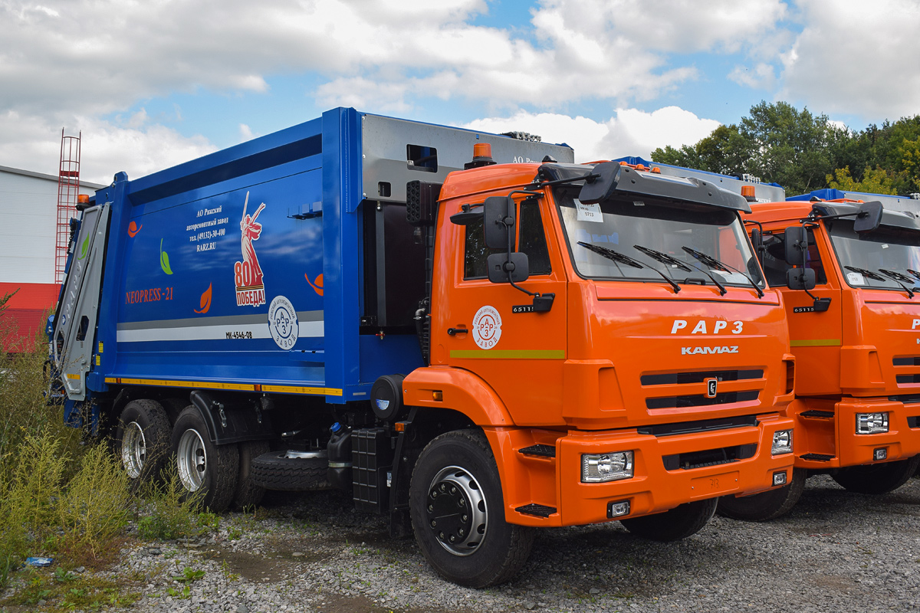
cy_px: 306
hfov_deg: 55.1
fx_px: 882
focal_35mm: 34
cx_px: 460
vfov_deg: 38.4
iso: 200
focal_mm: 23
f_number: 5.6
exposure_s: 1/400
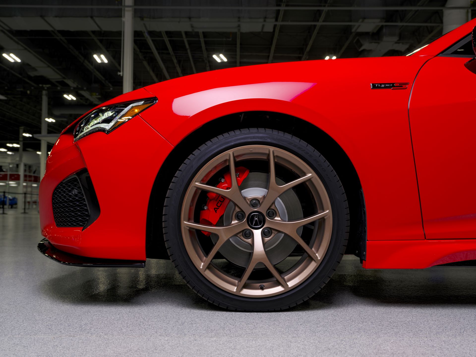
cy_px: 178
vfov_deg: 39.7
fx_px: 495
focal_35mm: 36
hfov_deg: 51.4
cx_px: 238
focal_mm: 45.7
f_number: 8
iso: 100
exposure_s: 1/13
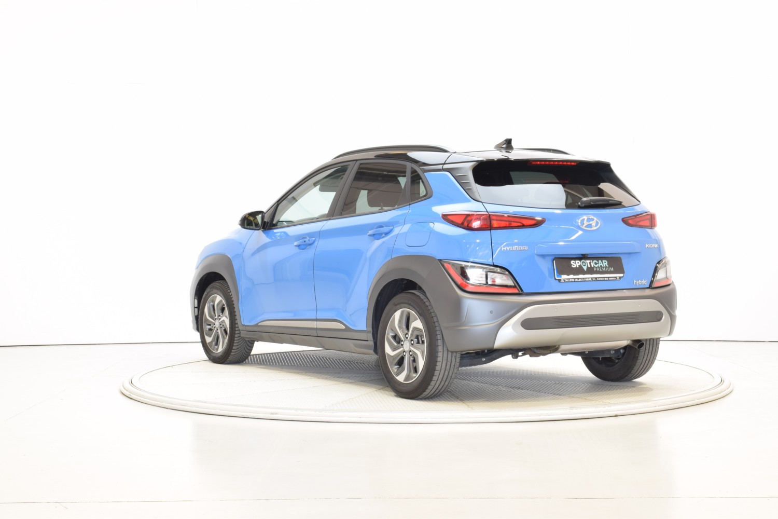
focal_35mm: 60
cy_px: 260
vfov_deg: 22.6
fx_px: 1297
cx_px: 389
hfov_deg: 33.4
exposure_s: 1.6
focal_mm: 40
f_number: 20
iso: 100
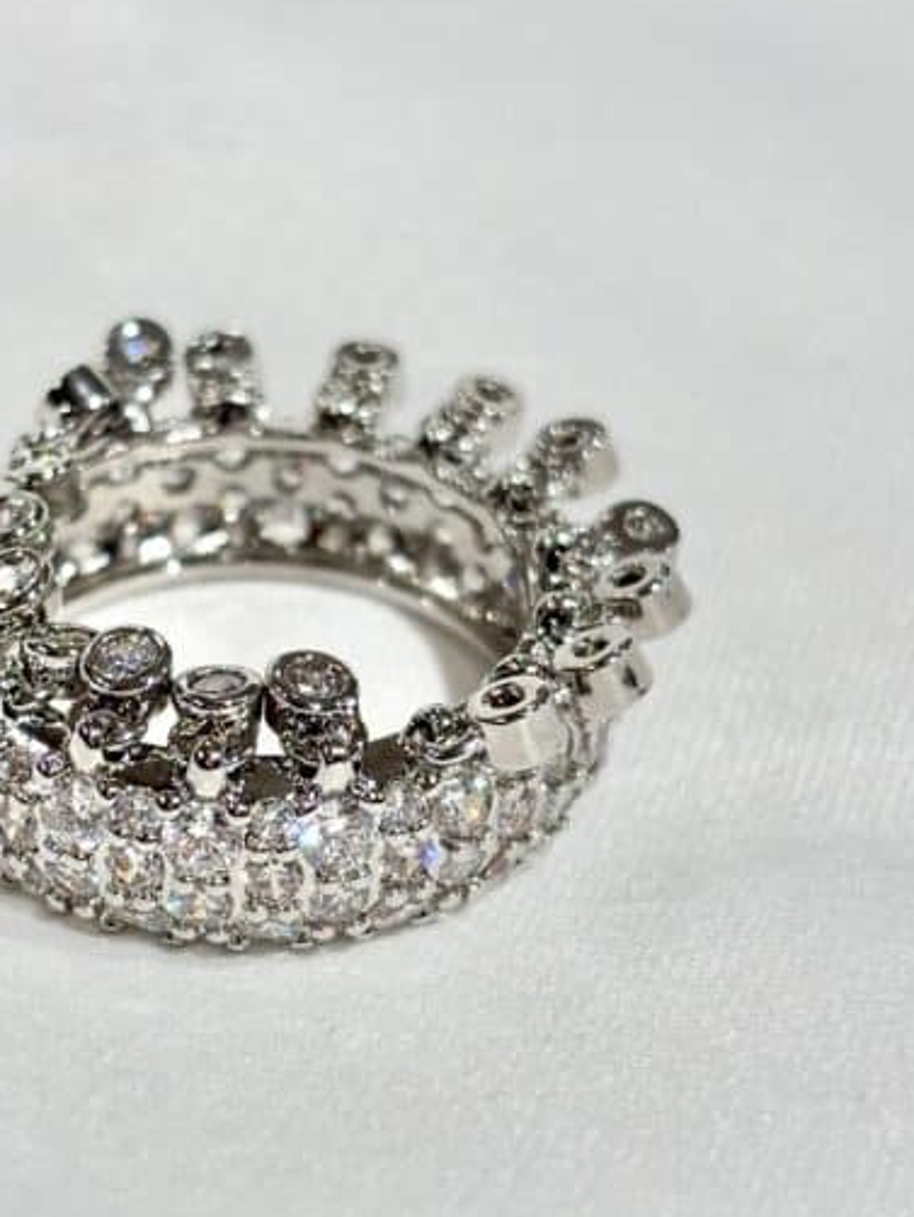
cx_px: 284
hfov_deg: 13.9
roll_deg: +9.4
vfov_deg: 18.5
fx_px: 3729
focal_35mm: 106
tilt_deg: -31.4
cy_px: 742
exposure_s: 1/264
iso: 32
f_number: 1.6
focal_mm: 5.96
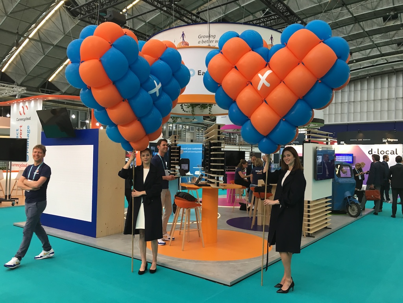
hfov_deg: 61.7
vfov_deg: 48.2
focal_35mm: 29
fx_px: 338
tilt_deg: +1.9
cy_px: 152
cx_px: 202
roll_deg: -2.1
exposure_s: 1/33
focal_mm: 4.15
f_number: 2.2
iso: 40
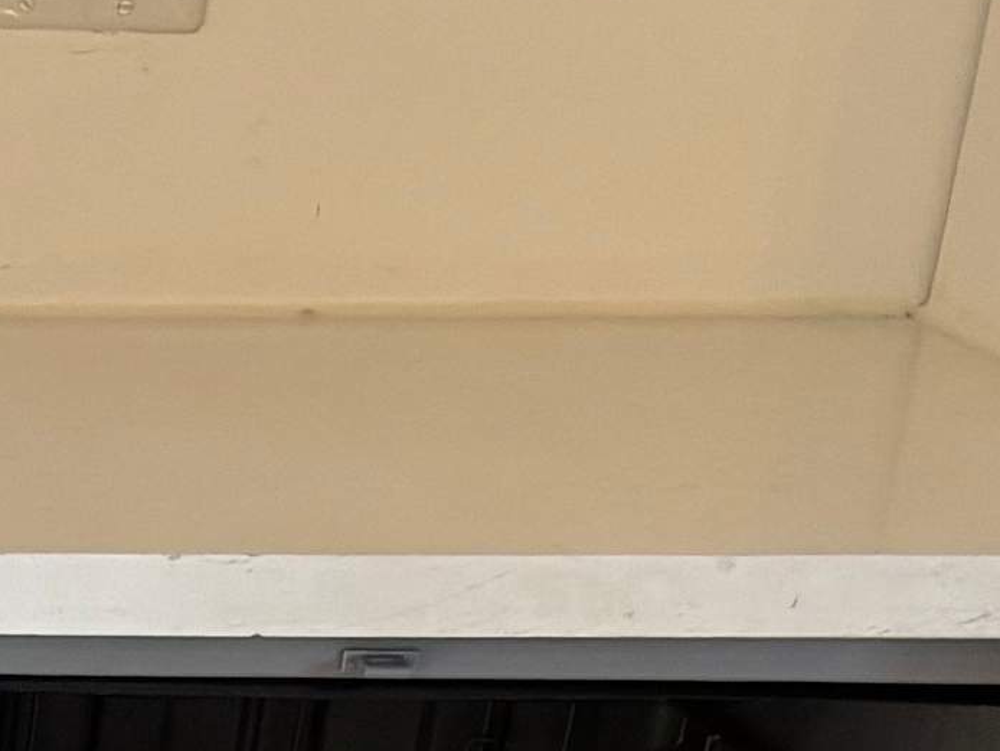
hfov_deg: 11.5
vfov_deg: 8.4
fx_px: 4364
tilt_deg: -30.5
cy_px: 2194
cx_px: -1108
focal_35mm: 151
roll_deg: +0.2
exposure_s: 1/60
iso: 125
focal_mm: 5.96
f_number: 1.6
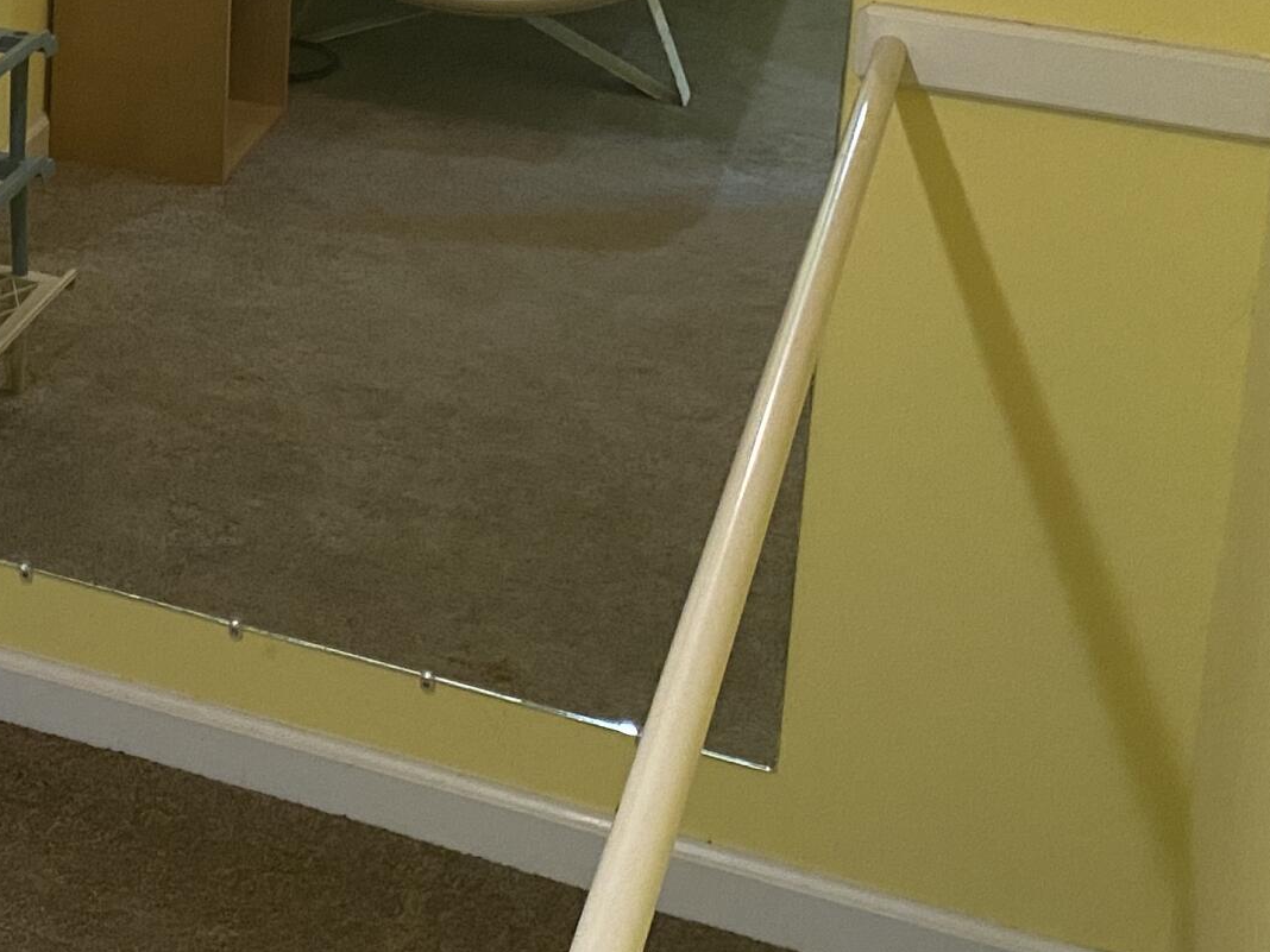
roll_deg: -0.2
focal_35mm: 73
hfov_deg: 23.9
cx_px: -325
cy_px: -351
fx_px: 2678
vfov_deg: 18.5
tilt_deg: -10.7
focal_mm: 4.25
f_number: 1.8
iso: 200
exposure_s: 1/60
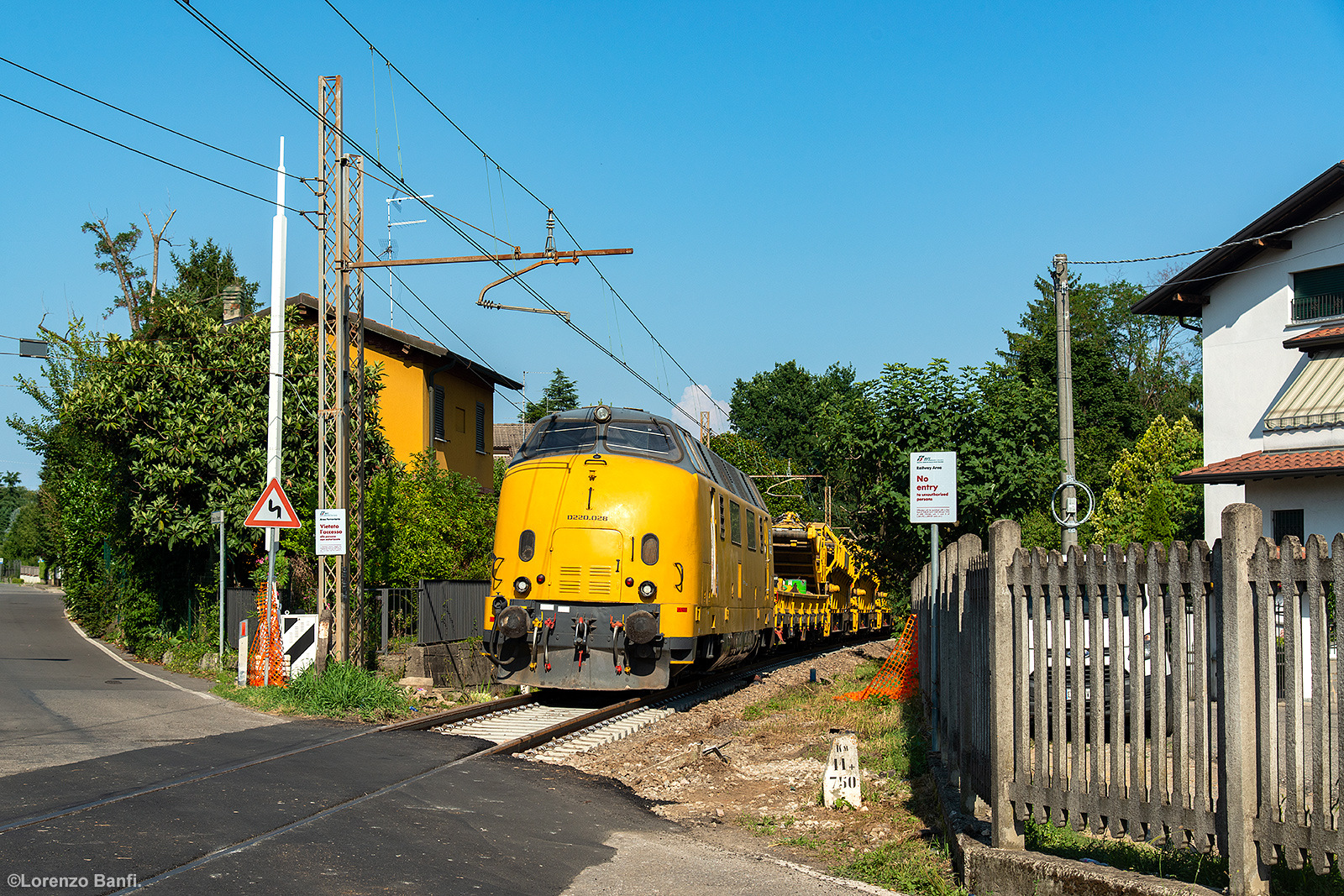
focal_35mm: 52
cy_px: 448
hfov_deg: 38.2
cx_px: 672
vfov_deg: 26.0
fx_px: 1941
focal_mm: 52
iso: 250
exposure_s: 1/640
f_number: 8
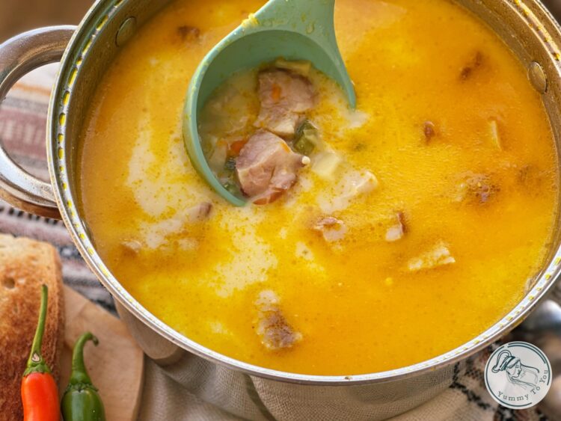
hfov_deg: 30.3
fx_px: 1038
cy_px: 210
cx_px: 280
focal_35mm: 64
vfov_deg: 22.9
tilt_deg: -67.7
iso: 64
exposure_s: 1/121
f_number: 2.2
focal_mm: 7.5
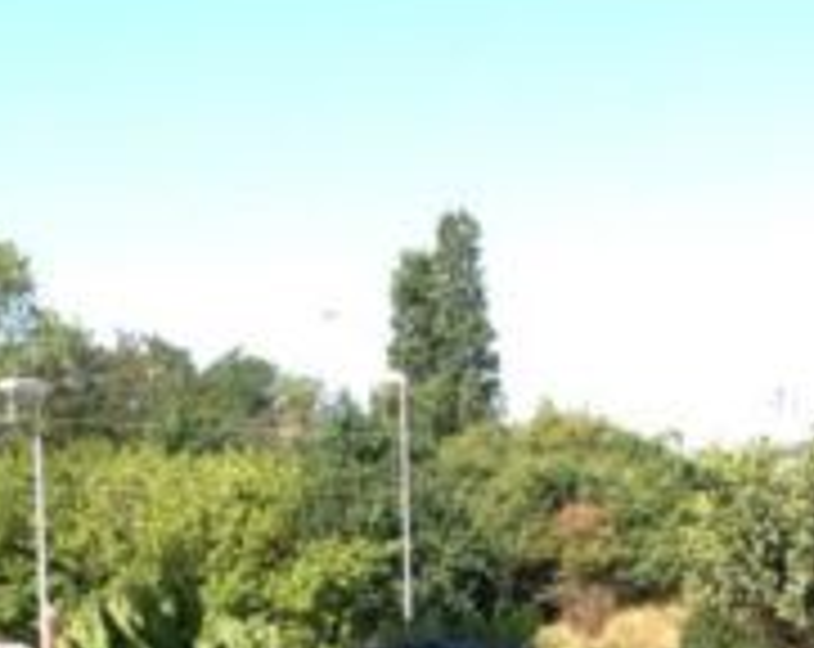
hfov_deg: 13.9
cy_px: 1084
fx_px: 3293
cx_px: 774
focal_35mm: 137
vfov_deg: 10.7
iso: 50
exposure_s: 1/488
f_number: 2.4
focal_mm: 4.13
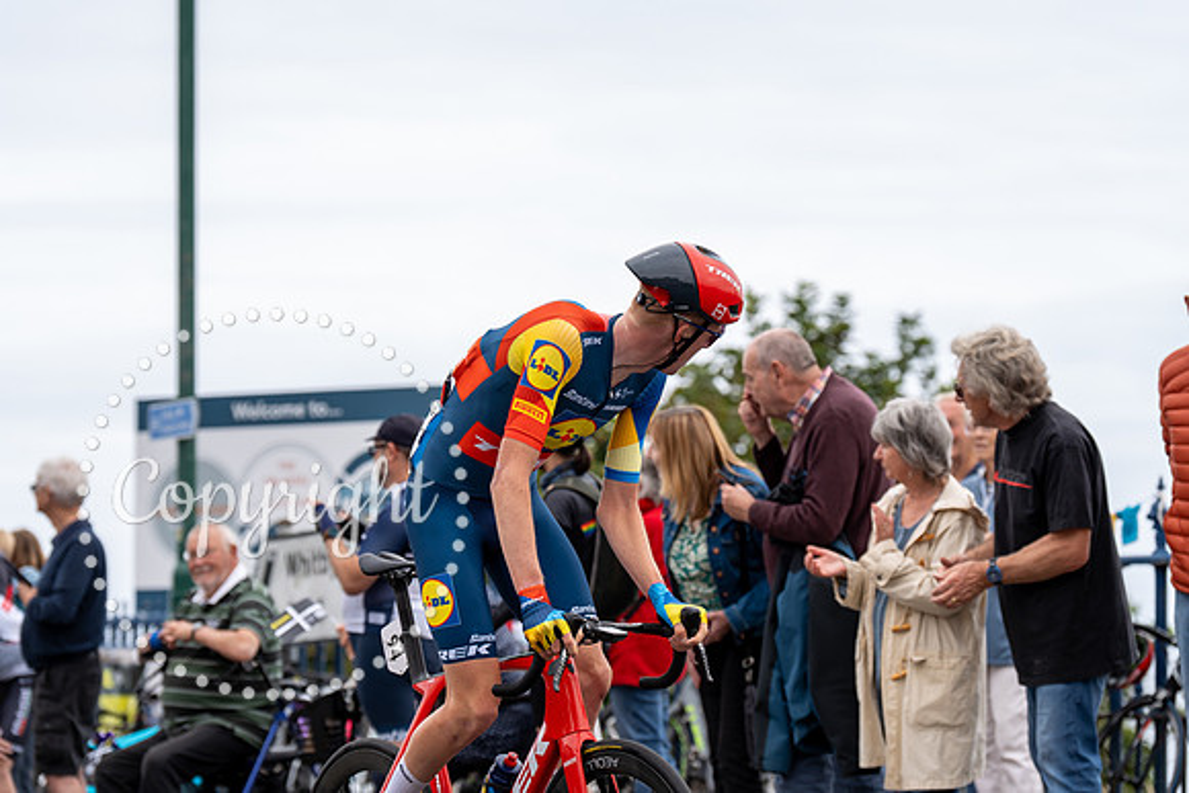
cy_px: 396
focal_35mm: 121
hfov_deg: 16.9
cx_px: 594
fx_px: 4005
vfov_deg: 11.3
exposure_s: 1/1000
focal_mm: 119
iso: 320
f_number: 3.5
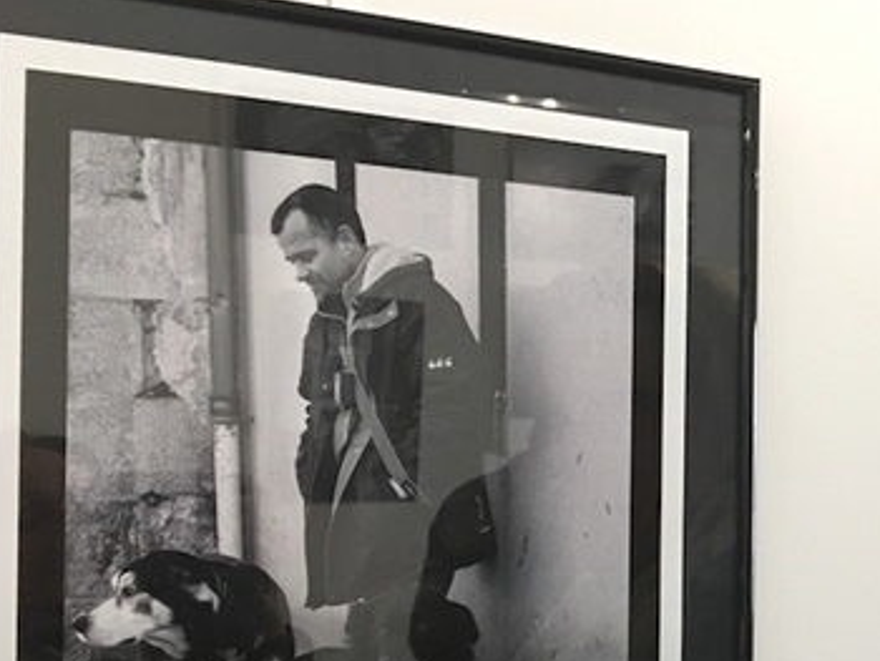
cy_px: 515
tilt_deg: +1.9
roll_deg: +1.1
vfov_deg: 27.1
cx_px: 777
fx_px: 1348
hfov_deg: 34.3
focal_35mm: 53
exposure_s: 1/8
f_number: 2.2
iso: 160
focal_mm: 4.15
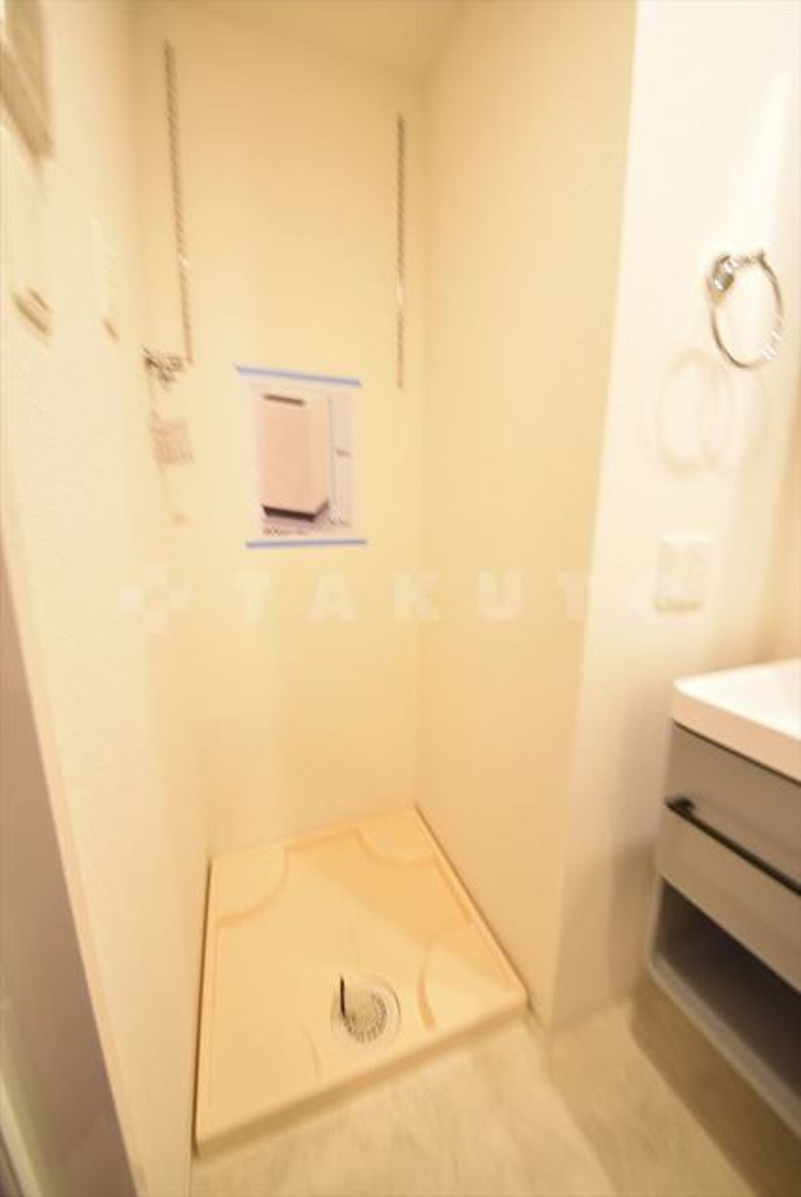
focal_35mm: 12
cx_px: 400
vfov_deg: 112.6
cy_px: 598
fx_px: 400
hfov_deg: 90.1
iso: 140
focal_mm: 8
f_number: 4.5
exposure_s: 1/4
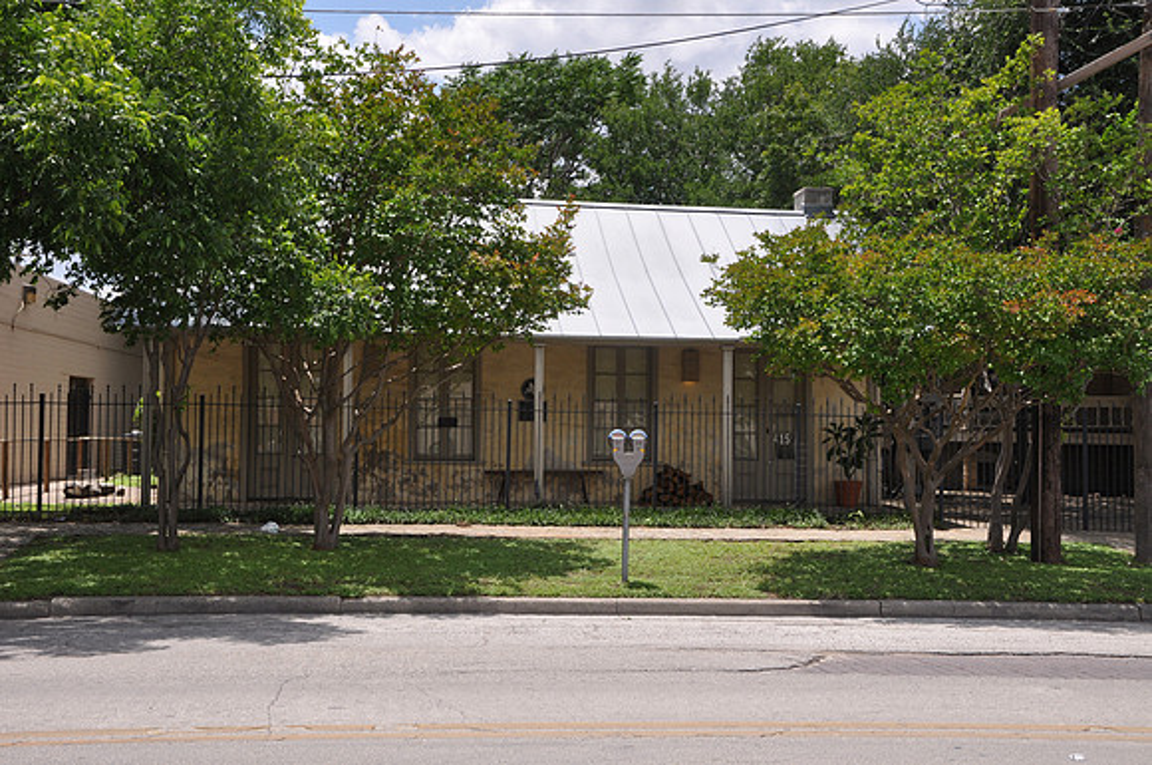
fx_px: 1438
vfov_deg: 29.8
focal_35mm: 45
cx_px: 576
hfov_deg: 43.7
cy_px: 382
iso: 200
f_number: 11
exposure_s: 1/125
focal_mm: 30
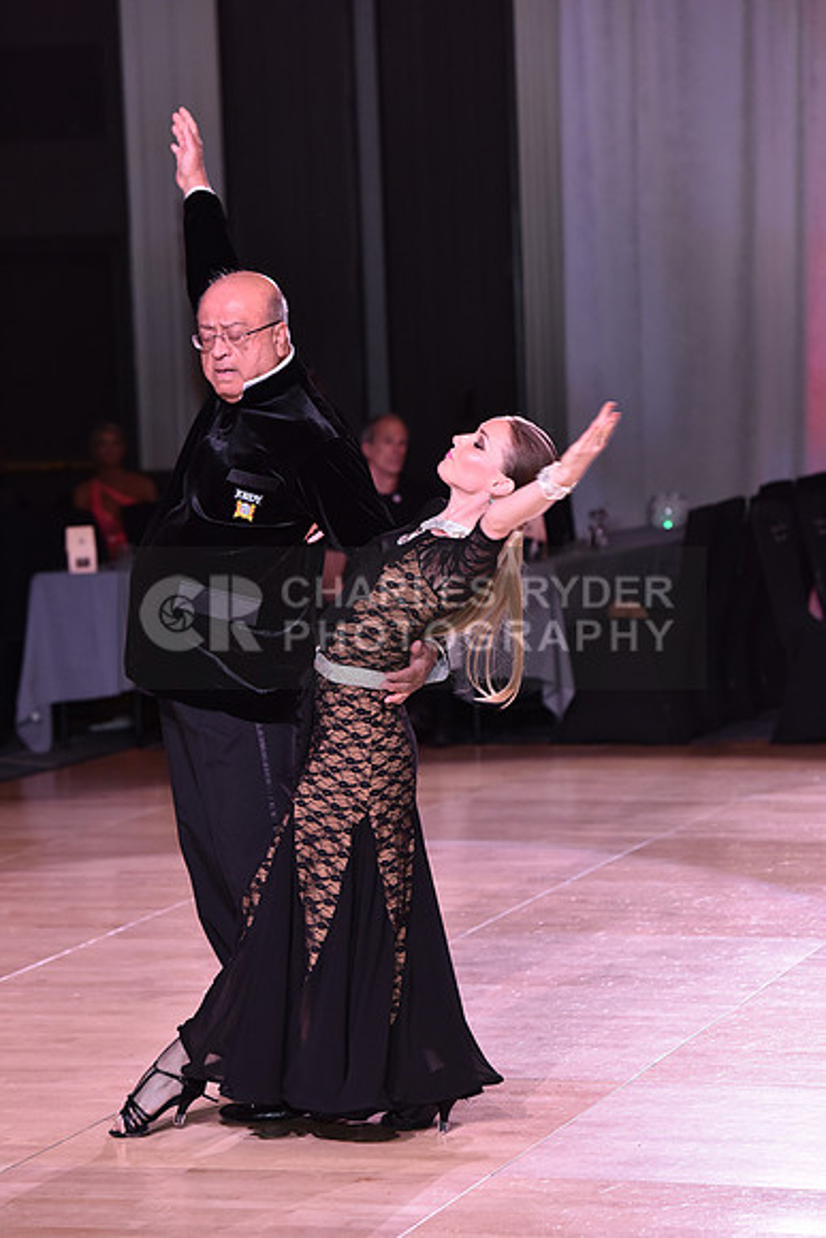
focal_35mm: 122
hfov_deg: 11.2
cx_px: 413
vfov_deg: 16.8
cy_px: 619
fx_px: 4196
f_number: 4.5
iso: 1600
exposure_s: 1/250
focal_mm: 122
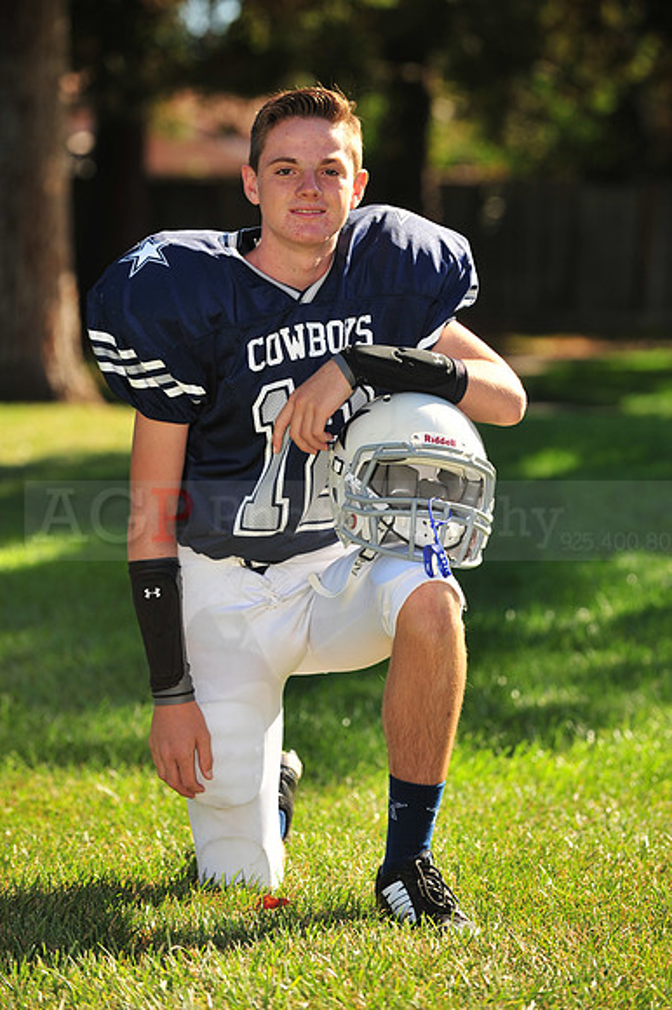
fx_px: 4485
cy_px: 505
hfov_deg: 8.6
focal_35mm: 160
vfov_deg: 12.8
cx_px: 336
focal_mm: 160
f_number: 4.5
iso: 200
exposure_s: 1/640
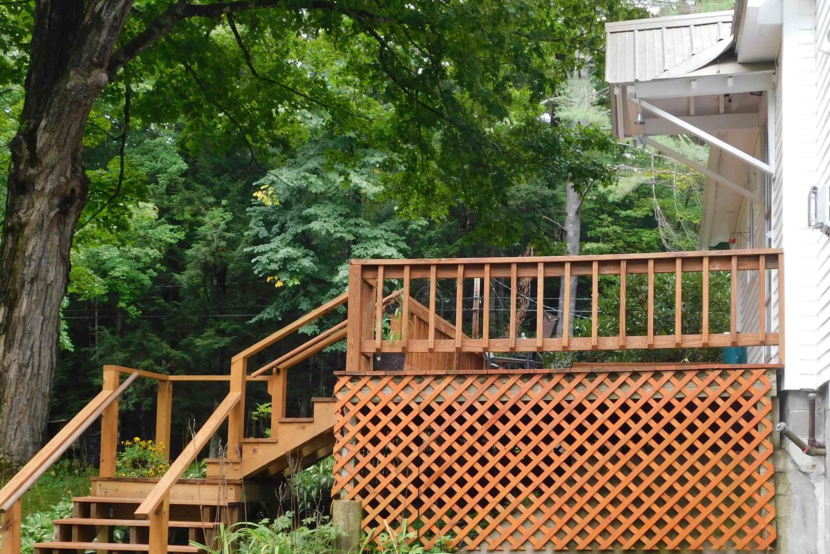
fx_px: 1245
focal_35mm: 54
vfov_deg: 24.9
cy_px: 380
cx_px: 491
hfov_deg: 36.8
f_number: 3.5
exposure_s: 1/50
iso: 125
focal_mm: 6.3
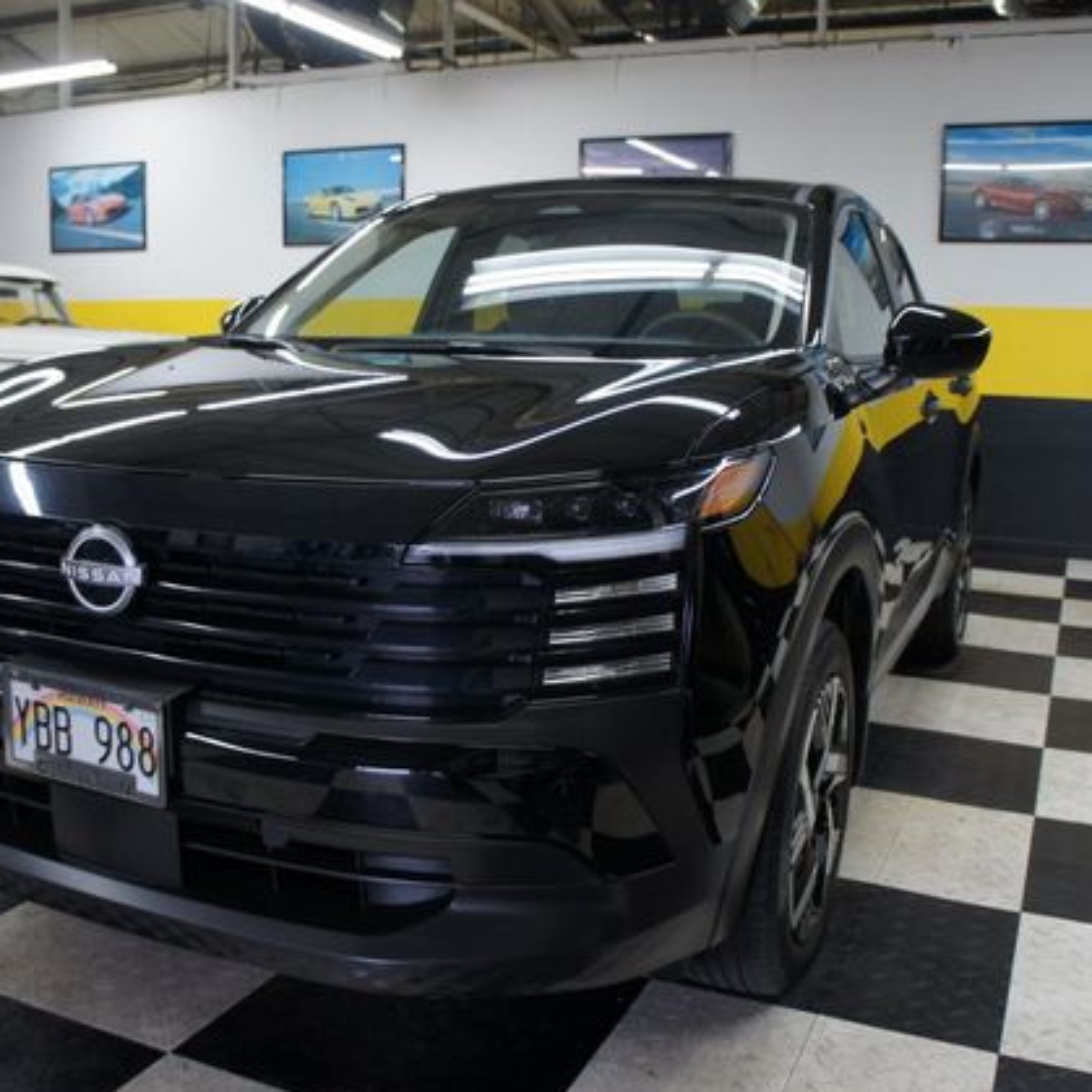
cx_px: 493
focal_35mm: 35
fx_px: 1249
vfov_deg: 47.2
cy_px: 553
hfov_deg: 47.2
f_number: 3.5
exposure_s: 1/30
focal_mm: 18
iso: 250
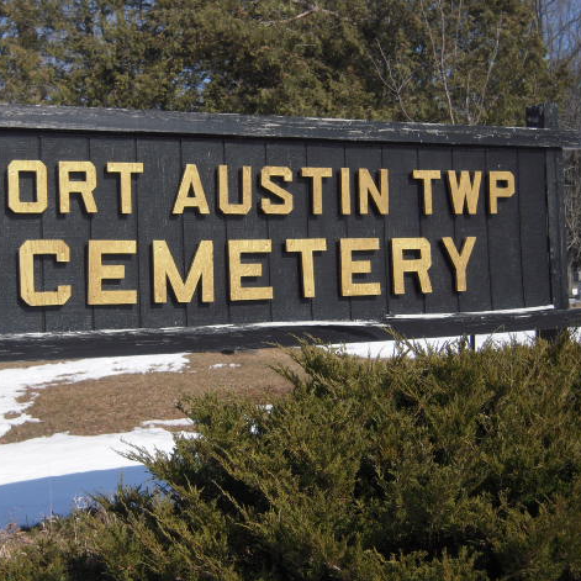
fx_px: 1139
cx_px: 204
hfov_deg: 28.5
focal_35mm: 60
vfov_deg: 28.6
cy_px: 286
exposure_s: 1/320
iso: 100
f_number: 7
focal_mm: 8.9
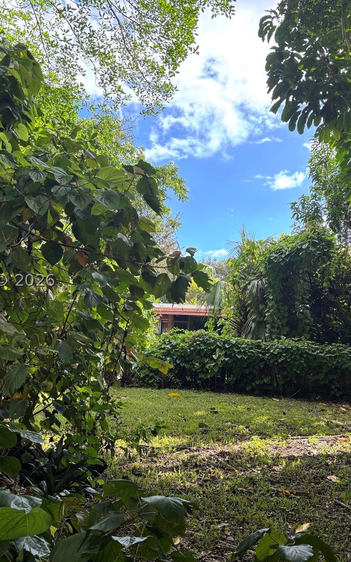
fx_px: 566
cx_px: 199
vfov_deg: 52.7
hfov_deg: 34.4
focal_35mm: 37
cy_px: 280
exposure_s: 1/525
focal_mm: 5.96
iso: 50
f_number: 1.6
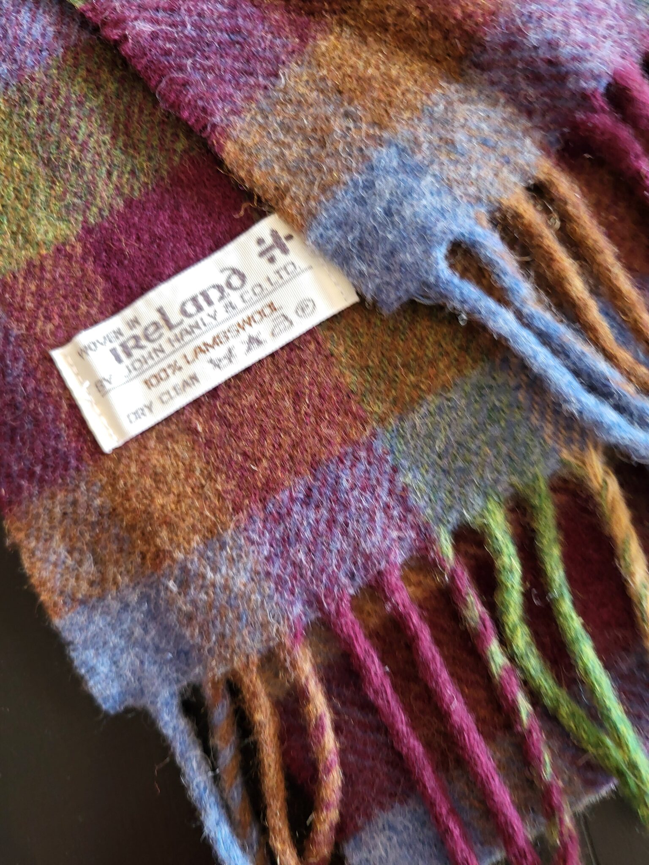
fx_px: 650
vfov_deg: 67.3
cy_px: 432
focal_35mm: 26
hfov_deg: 53.1
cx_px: 324
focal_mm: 5.4
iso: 250
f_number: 1.8
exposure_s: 1/40
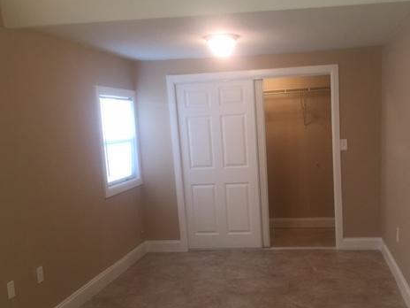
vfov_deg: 35.7
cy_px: 196
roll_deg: +1.4
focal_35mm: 40
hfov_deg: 46.4
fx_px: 474
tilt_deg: -7.7
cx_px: 254
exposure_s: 1/30
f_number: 2.2
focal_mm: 4.15
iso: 40
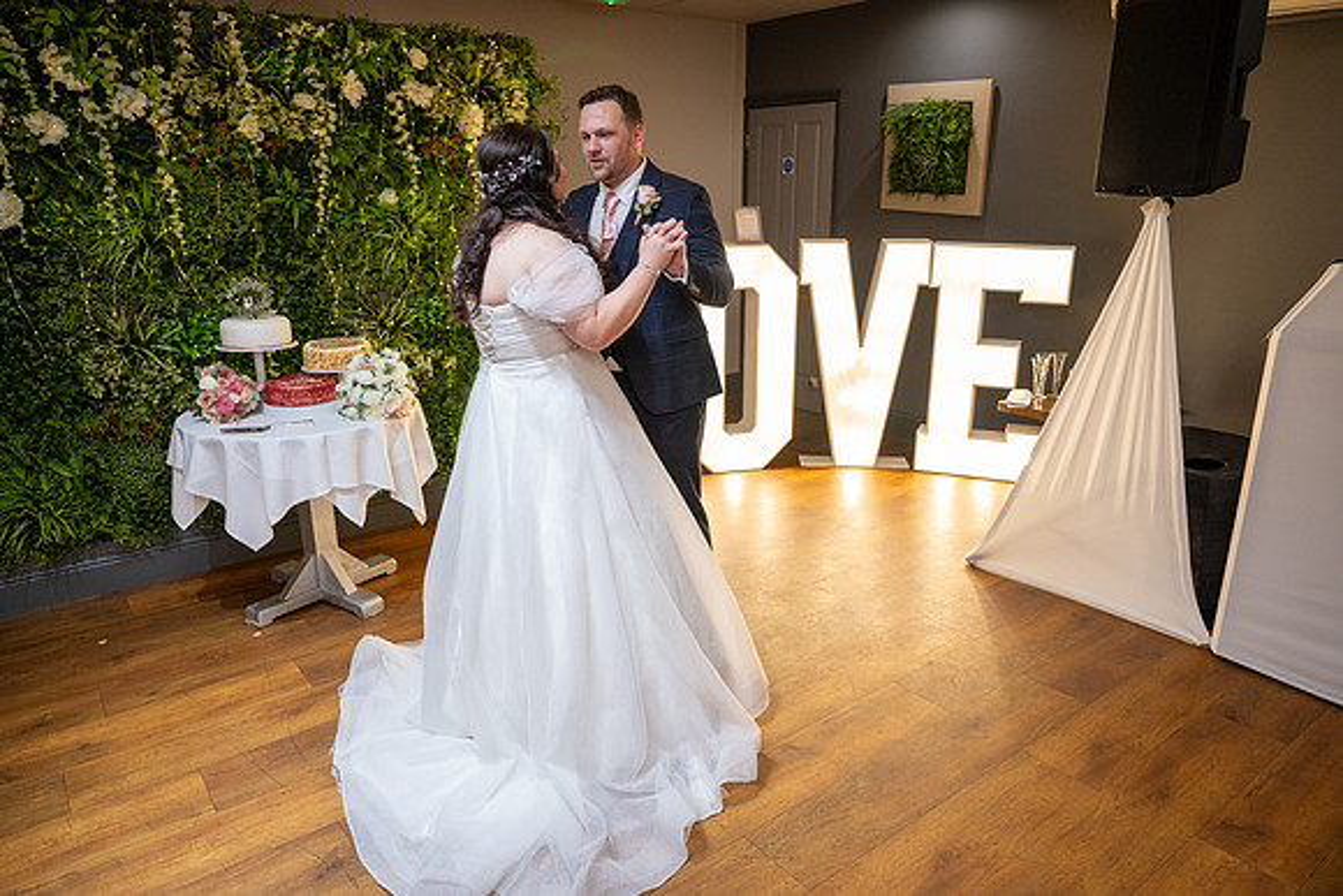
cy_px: 448
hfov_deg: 73.7
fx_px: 896
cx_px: 672
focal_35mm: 24
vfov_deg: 53.2
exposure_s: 1/160
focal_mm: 24
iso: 2000
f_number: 2.8
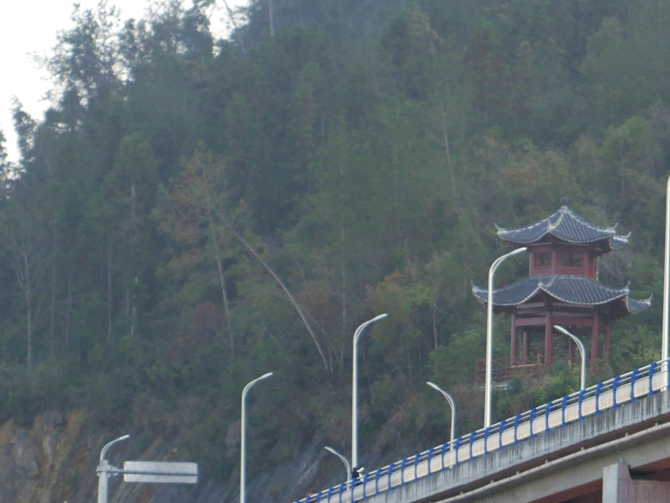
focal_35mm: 270
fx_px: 5228
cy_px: 557
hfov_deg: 7.3
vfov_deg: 5.5
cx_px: 761
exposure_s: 1/125
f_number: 5.6
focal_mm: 42
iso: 200
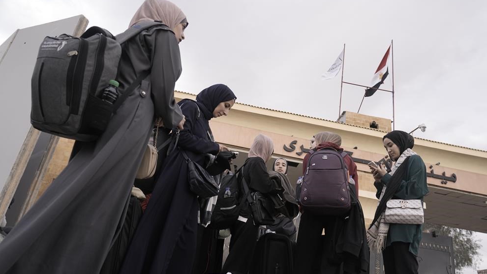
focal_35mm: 26
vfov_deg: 44.2
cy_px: 162
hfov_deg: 71.9
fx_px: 336
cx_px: 251
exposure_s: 1/500
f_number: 4
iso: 400
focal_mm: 24
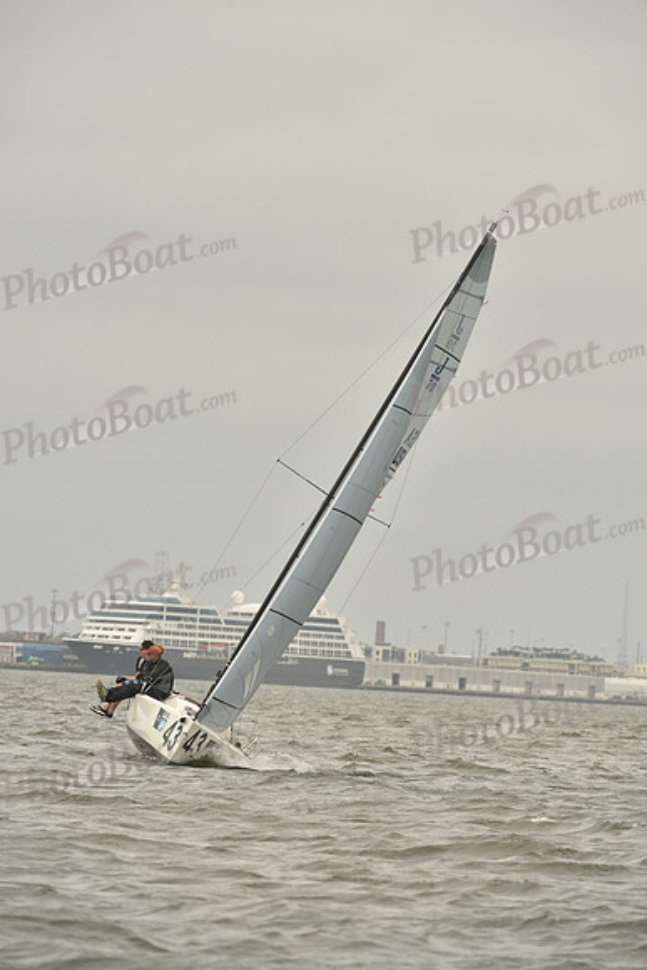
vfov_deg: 6.6
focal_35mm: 310
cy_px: 485
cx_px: 324
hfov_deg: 4.4
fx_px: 8351
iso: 320
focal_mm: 310
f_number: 8
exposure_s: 1/1000
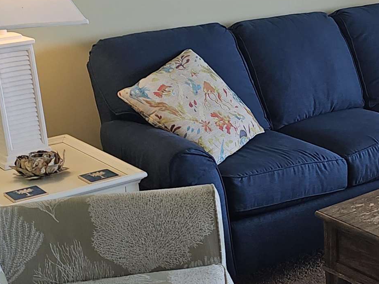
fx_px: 832
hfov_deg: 24.4
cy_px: 125
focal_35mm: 76
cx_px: 389
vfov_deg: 19.4
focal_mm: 6.3
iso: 32
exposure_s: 1/60
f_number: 1.7
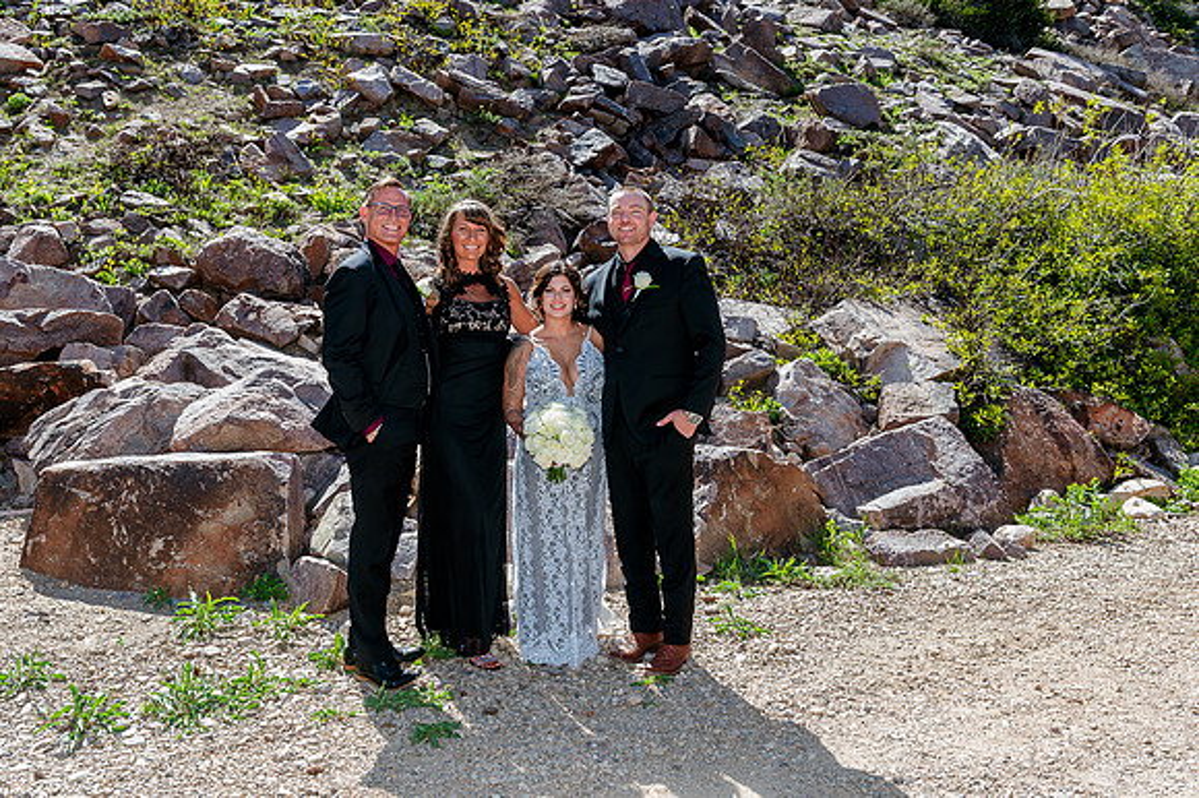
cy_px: 345
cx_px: 600
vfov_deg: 36.4
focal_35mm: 36
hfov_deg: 52.7
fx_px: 1210
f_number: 7.1
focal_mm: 32
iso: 250
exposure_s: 1/160
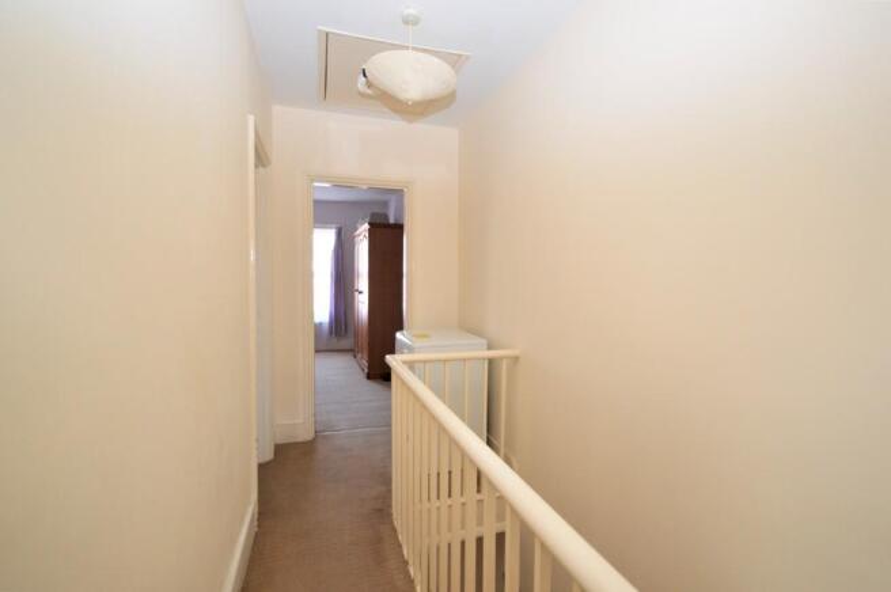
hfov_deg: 100.4
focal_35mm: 15
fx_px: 371
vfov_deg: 77.2
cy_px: 296
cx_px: 446
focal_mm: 10
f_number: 4
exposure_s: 1/60
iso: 1000
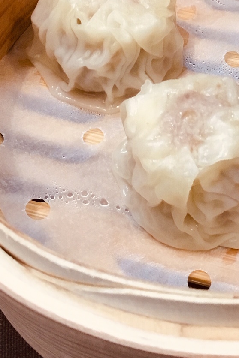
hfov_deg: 21.4
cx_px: 185
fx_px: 627
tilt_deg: -56.5
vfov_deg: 31.6
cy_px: 121
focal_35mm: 63
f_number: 2.4
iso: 125
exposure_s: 1/30
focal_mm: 3.3
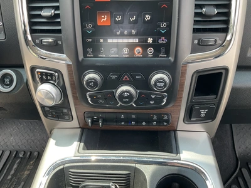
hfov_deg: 61.7
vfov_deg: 48.2
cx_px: 126
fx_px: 210
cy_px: 94
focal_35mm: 29
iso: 25
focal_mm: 3
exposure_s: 1/122
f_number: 1.8
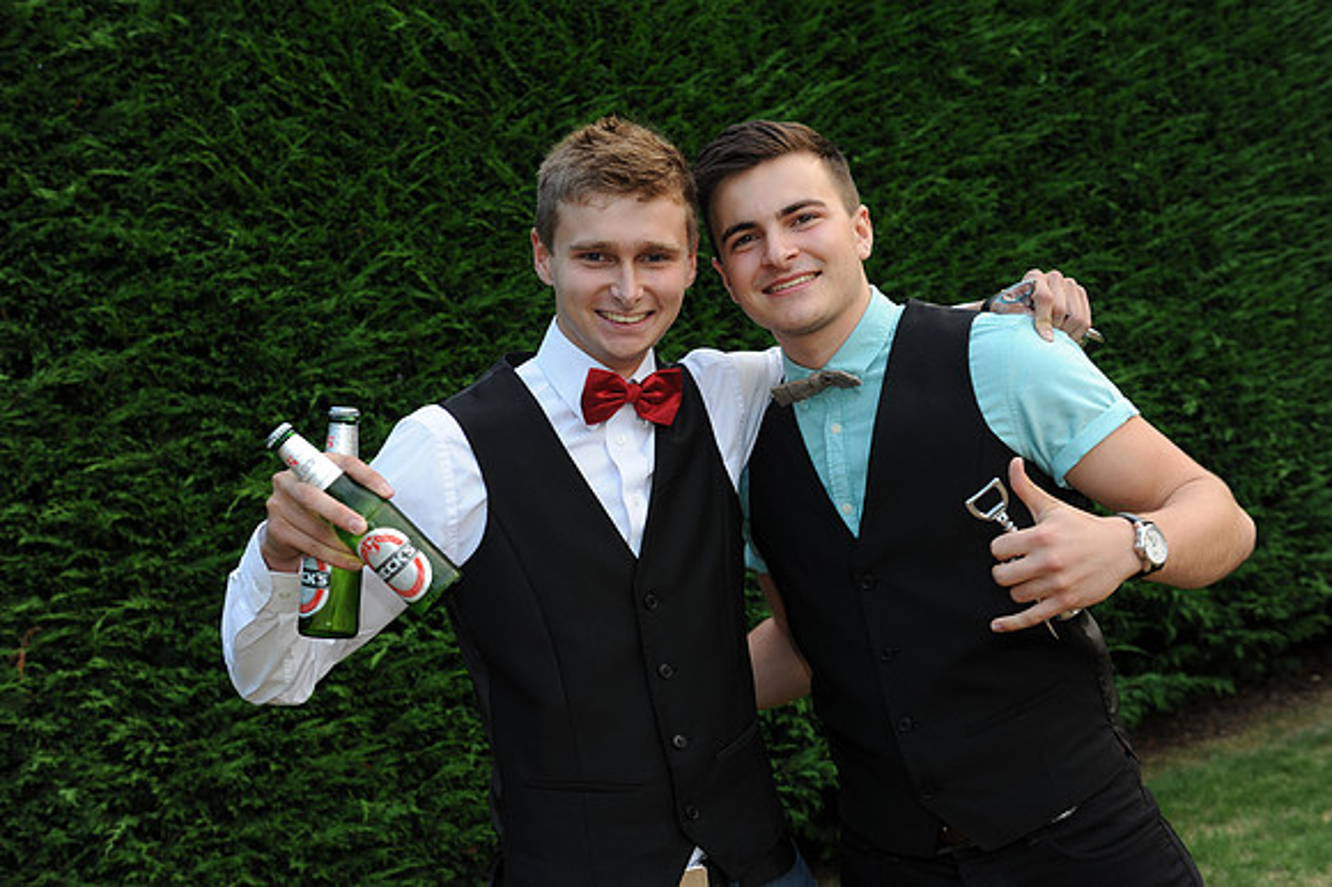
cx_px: 666
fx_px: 1775
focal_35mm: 48
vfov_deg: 28.0
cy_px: 444
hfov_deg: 41.1
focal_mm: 48
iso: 400
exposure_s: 1/125
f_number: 5.6
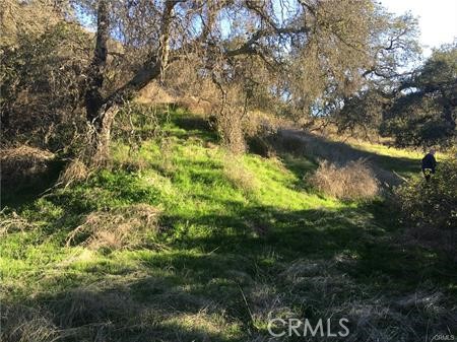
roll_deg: +1.2
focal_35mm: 29
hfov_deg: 61.7
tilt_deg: +1.8
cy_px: 171
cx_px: 228
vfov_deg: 48.2
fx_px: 383
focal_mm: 4.15
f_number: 2.2
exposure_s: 1/159
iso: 25
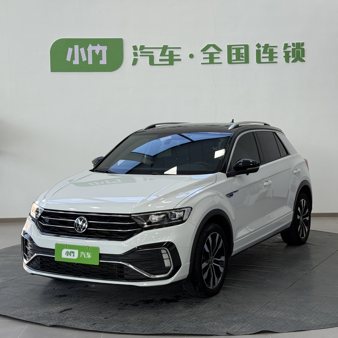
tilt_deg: -4.1
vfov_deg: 30.0
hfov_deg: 30.0
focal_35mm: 57
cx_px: 182
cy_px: 170
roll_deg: +0.5
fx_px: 630
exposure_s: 1/122
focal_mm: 6.76
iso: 50
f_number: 1.78
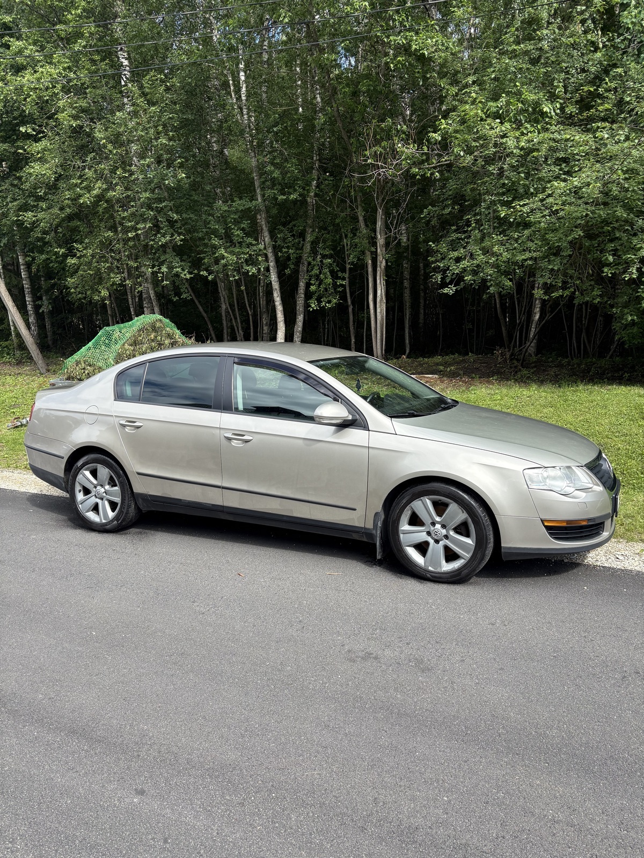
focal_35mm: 26
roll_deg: +2.0
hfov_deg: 53.1
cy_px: 429
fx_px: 645
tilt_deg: -10.2
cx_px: 322
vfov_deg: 67.3
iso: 64
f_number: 1.6
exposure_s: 1/1550
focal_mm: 5.96
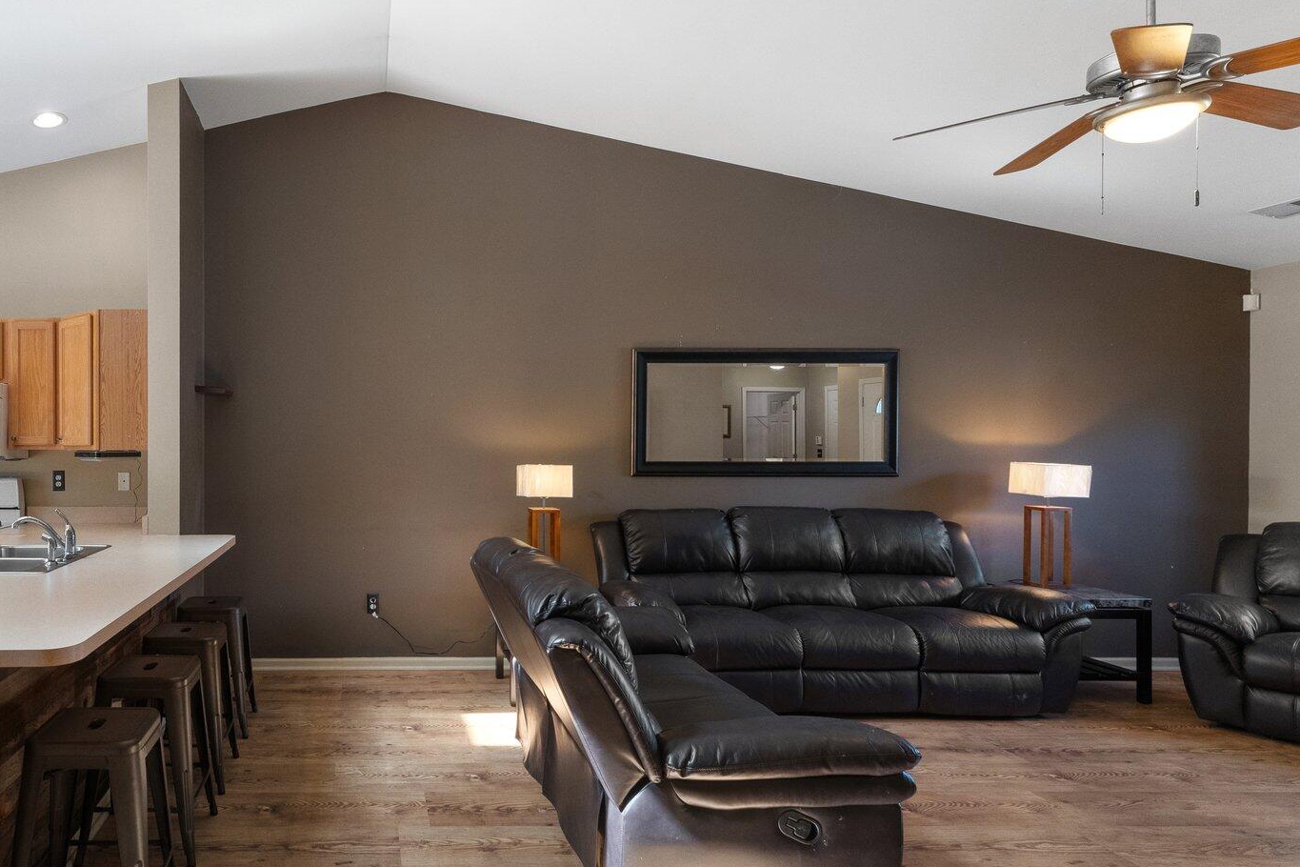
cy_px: 448
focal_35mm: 21
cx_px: 378
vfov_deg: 59.5
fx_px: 758
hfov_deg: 77.1
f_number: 9
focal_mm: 14
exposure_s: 1/15
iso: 3200
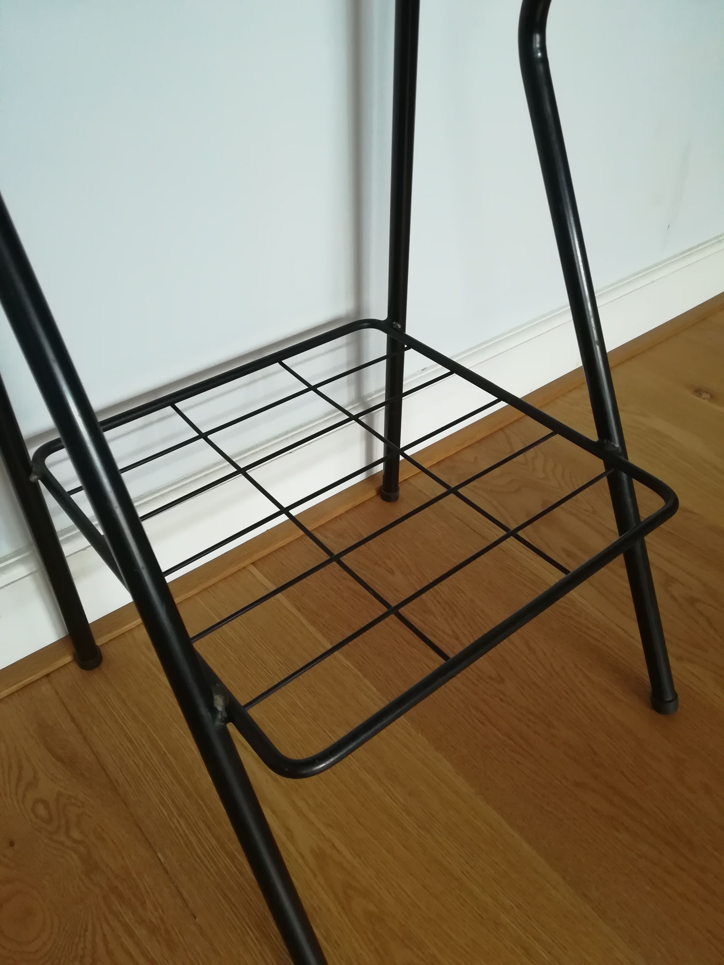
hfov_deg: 53.1
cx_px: 362
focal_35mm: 26
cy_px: 482
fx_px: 725
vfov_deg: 67.3
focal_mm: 3.83
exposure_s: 1/25
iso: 320
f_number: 2.2
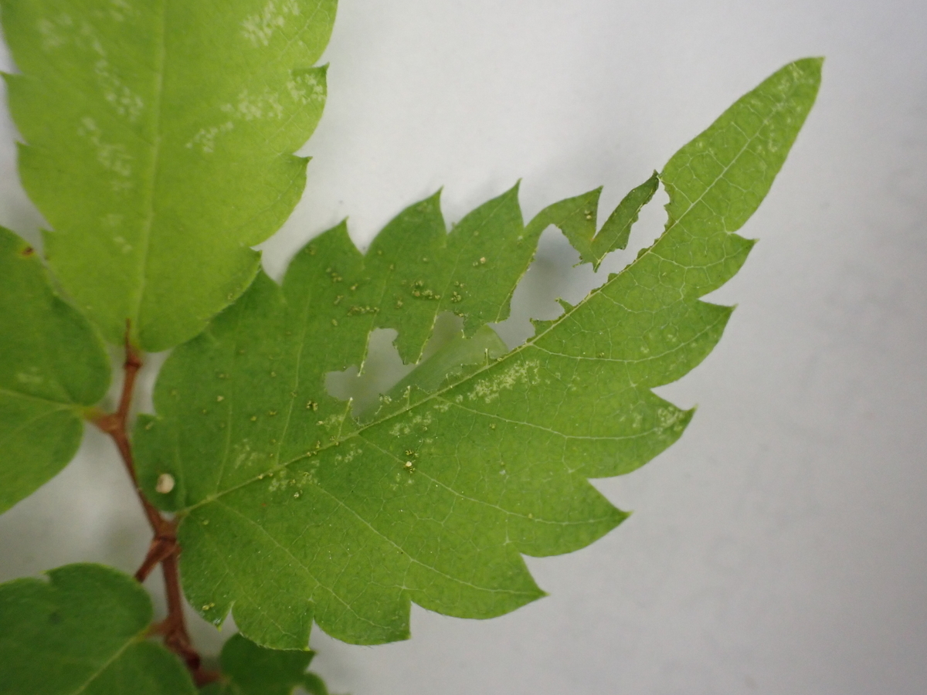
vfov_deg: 46.8
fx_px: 803
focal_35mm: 30
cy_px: 348
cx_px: 464
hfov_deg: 60.0
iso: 640
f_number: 3.2
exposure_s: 1/125
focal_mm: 5.4
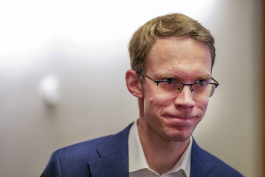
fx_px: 920
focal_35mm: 125
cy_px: 88
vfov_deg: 11.0
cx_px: 132
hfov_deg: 16.4
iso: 4000
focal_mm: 125
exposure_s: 1/250
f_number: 2.8
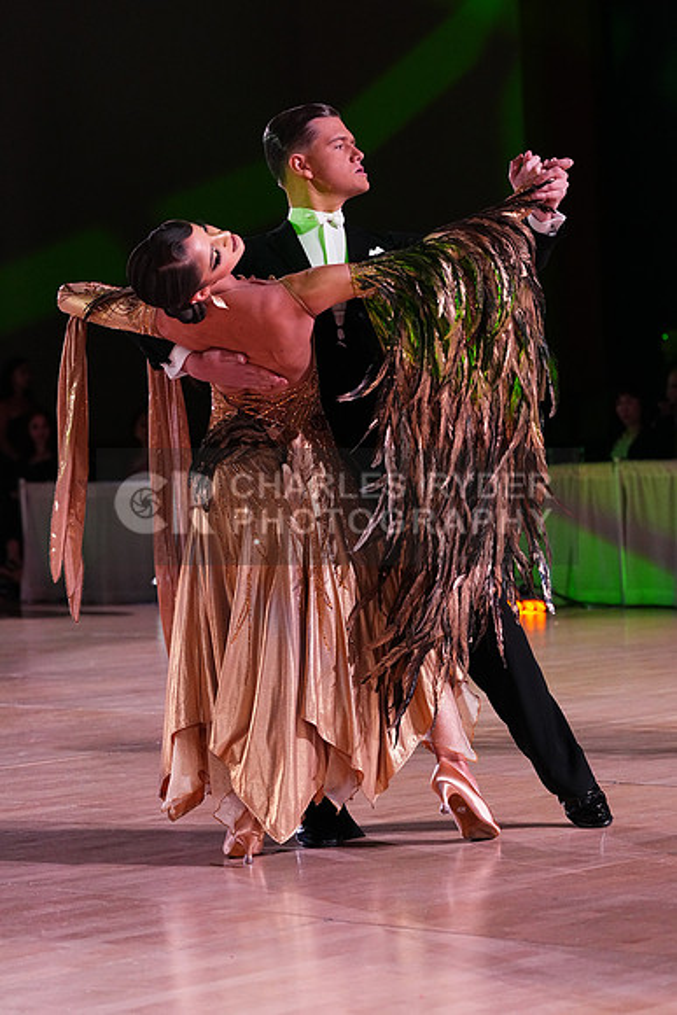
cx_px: 338
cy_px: 508
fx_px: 2819
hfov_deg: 13.7
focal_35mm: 100
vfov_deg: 20.4
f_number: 4.5
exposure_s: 1/320
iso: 5000
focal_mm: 100
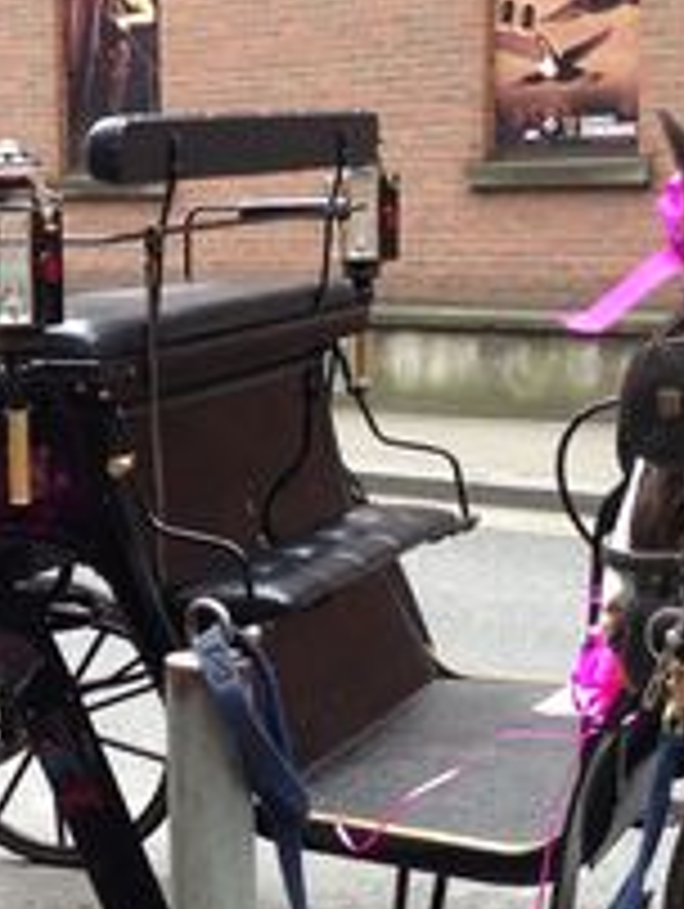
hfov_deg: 16.8
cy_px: 432
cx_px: 110
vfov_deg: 22.5
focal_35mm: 87
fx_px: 2287
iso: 50
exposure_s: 1/160
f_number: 2.4
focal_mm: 4.12
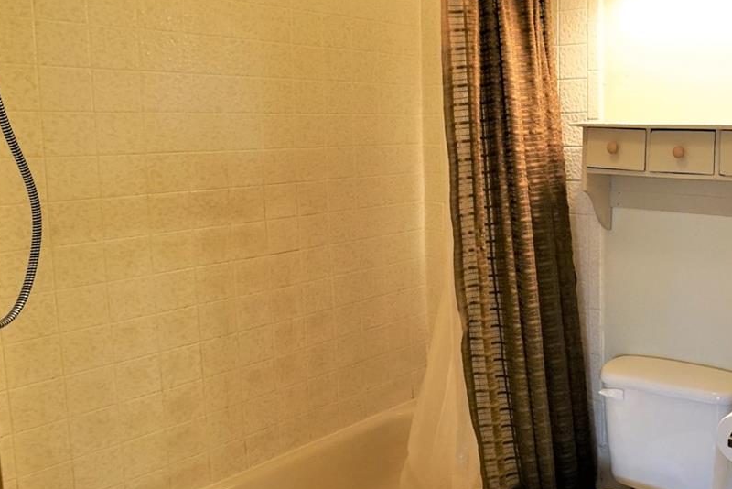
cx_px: 616
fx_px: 651
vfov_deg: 40.9
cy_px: 183
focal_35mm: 32
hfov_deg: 53.5
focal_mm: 16
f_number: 4
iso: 2000
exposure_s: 1/160
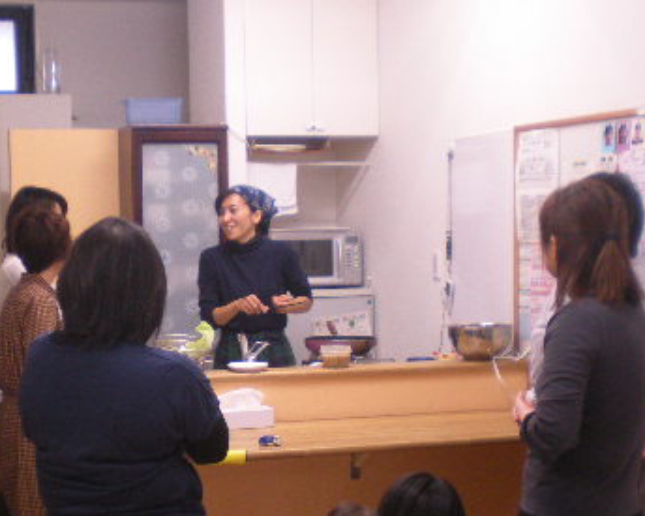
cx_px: 216
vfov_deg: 22.1
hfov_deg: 27.4
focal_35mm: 69
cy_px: 345
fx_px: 1317
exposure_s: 1/27.3
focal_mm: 6.3
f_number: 3.1
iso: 200
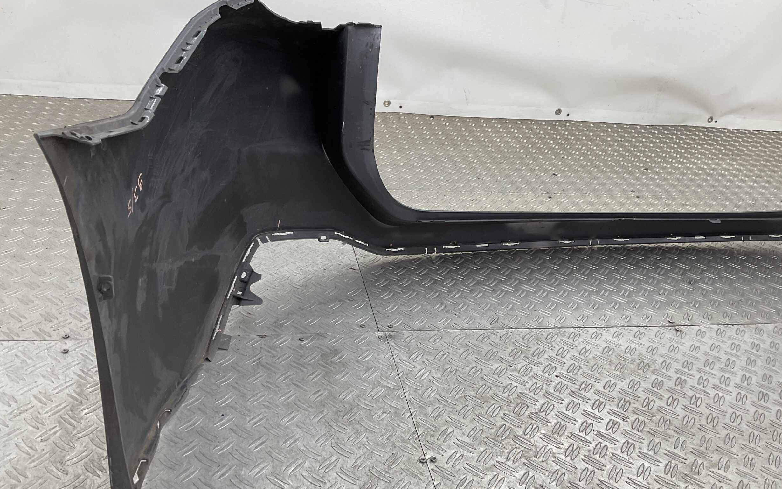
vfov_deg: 39.4
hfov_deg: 59.6
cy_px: 262
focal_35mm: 32
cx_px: 405
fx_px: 682
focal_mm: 3
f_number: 1.8
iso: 32
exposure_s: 1/120
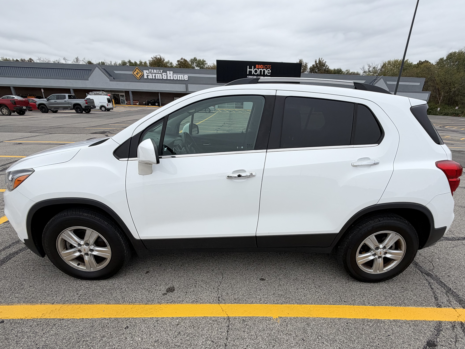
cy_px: 220
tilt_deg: -24.7
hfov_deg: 84.6
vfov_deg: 67.5
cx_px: 244
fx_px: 255
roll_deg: -0.3
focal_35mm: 19
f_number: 2.2
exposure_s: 1/672
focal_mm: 2.22
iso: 40
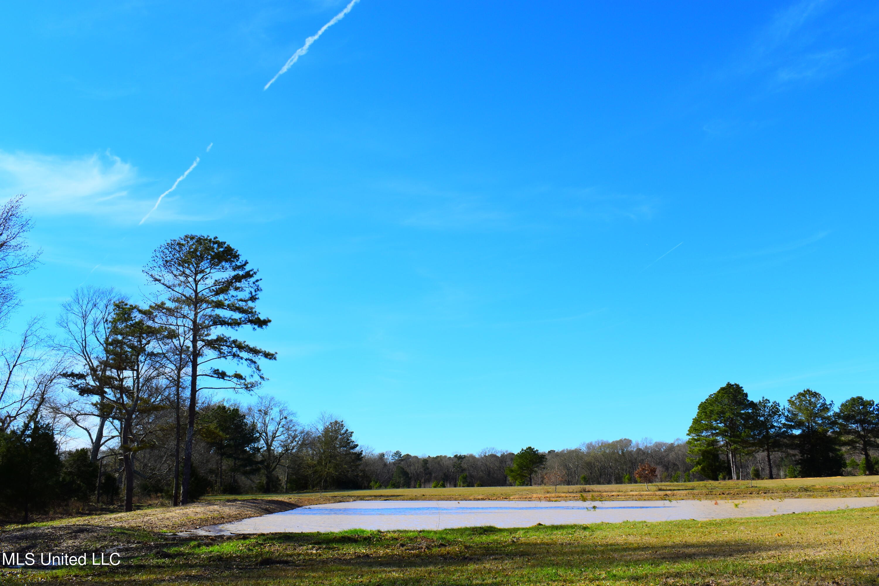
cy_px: 293
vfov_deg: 40.0
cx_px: 440
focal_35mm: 33
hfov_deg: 57.2
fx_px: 806
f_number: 11
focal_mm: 22
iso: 200
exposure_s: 1/500
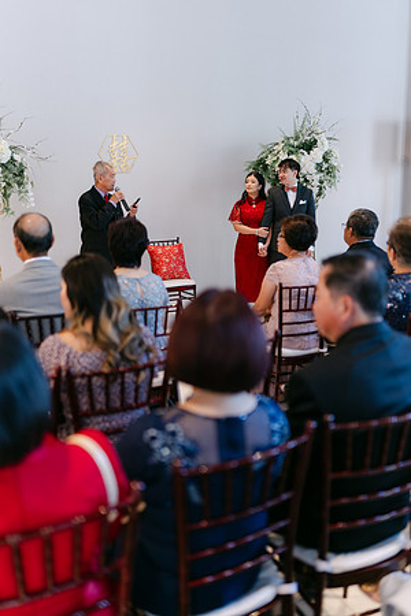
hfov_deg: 37.9
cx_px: 206
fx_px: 599
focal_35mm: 35
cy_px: 308
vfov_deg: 54.4
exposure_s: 1/125
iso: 250
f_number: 1.4
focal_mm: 35
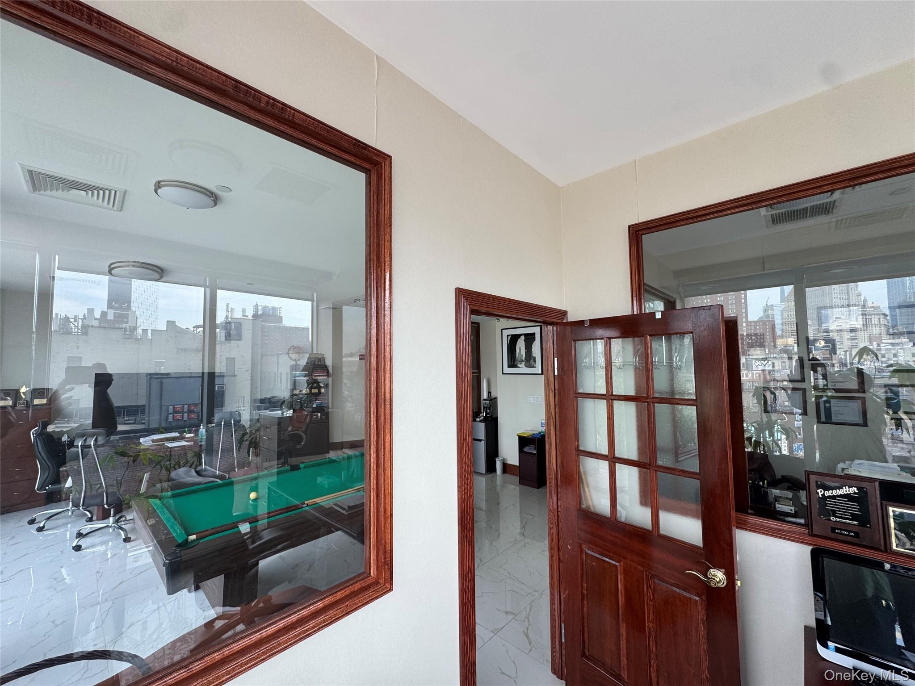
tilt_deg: +3.0
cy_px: 343
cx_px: 458
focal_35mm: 14
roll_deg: +0.3
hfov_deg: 102.1
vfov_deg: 85.7
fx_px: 370
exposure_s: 1/99
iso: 64
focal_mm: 2.22
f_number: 2.2
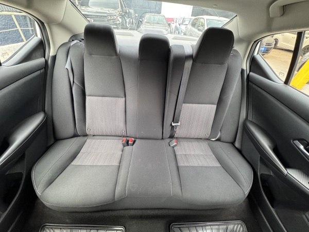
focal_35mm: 14
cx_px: 154
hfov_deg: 102.1
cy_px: 116
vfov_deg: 85.7
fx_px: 125
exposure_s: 1/60
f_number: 2.2
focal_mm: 2.22
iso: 400
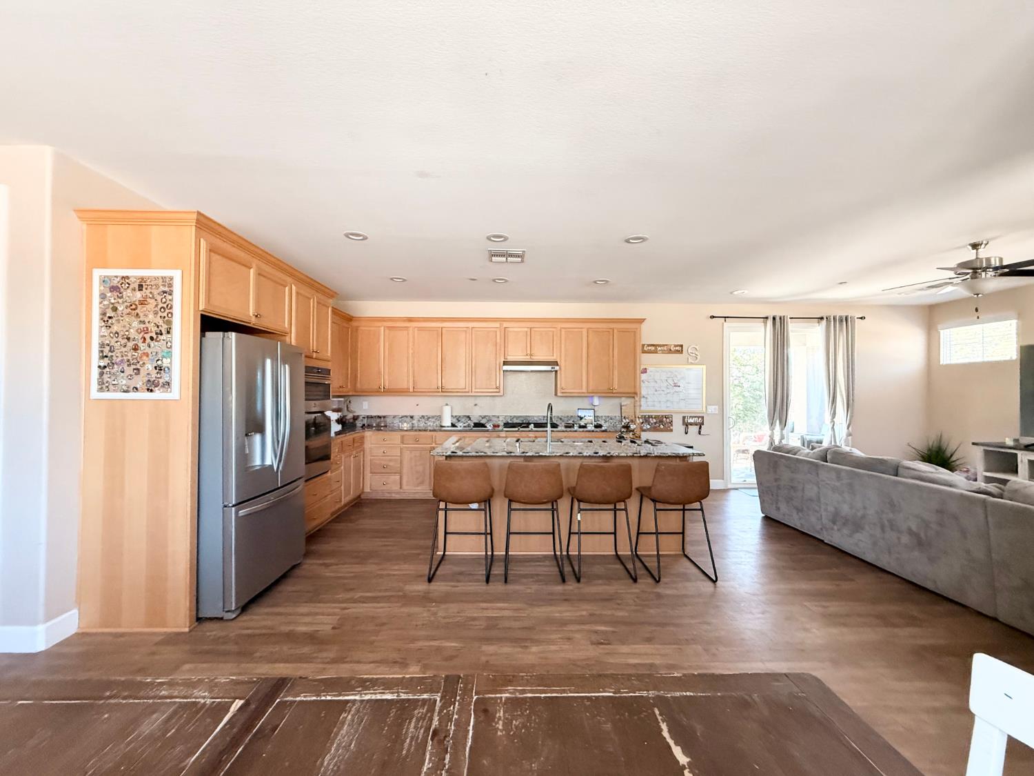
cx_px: 517
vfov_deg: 85.7
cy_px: 388
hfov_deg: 102.1
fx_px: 418
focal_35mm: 14
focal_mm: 2.22
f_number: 2.2
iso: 500
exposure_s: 1/120
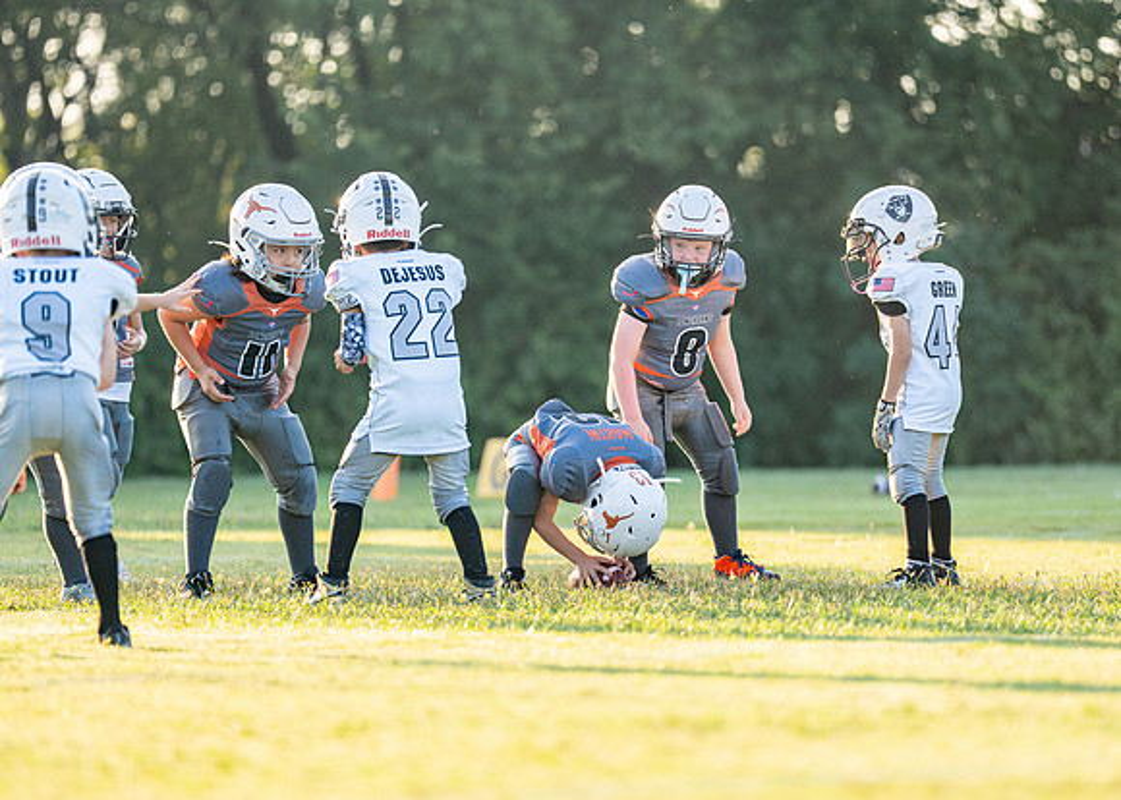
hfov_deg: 7.8
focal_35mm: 258
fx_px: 8199
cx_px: 603
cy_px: 459
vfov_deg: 5.6
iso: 500
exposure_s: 1/2500
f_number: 2.8
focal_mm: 200
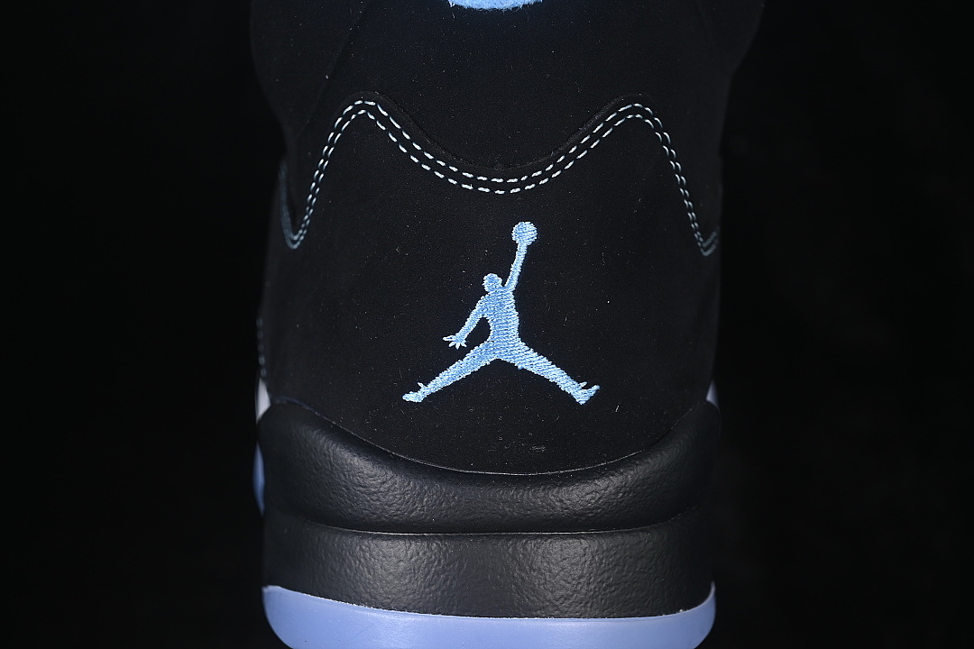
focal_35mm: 75
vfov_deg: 18.2
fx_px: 2029
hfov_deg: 27.0
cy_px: 324
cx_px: 487
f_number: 6.3
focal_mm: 50
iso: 160
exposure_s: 1/60
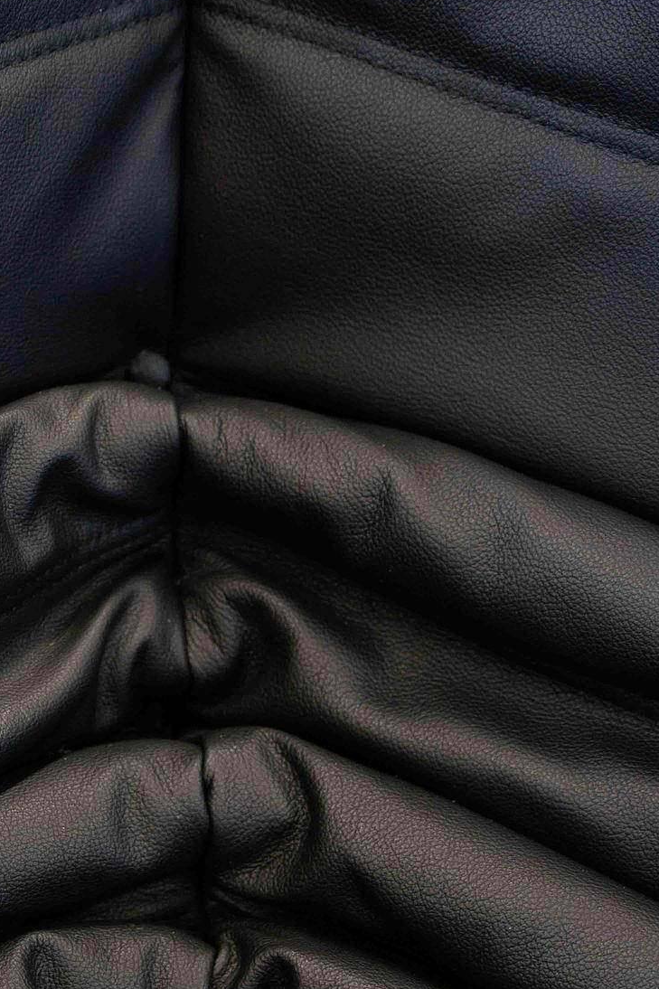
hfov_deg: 21.0
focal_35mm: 64
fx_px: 1758
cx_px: 135
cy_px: 746
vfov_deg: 30.9
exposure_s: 1/100
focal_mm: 35
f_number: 3.2
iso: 500
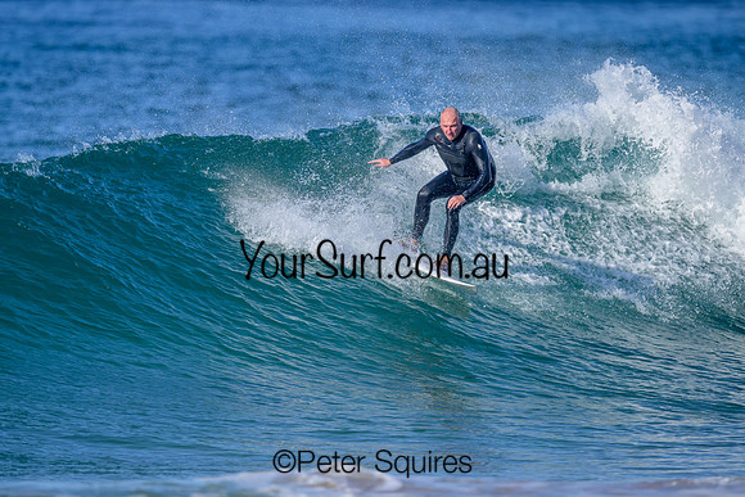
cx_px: 323
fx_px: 18763
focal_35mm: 907
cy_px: 280
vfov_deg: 1.5
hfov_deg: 2.3
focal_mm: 800
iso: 400
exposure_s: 1/2000
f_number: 6.3
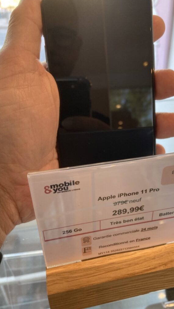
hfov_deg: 37.7
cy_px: 153
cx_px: 102
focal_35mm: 31
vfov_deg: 62.6
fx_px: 254
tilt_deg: -29.9
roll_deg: -0.7
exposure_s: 1/60
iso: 80
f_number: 1.8
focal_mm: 3.99
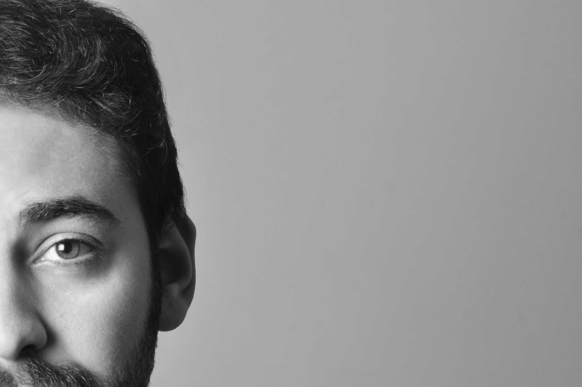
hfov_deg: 12.3
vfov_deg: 8.2
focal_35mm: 166
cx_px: 78
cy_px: 335
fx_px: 2681
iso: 200
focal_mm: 62
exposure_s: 1/125
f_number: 10
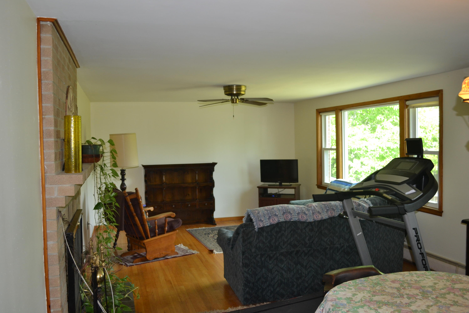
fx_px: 391
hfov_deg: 61.9
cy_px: 156
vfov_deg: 43.6
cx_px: 234
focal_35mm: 30
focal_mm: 20
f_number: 4
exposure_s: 1/80
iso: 400
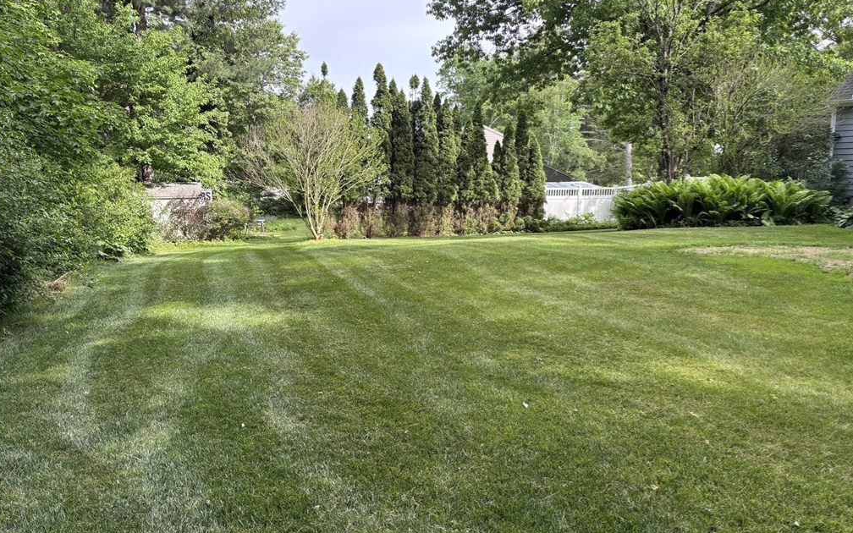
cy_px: 264
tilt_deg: -8.1
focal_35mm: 28
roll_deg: +0.3
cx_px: 426
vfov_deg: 44.5
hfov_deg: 66.5
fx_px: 651
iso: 50
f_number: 1.6
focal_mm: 5.96
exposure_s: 1/360
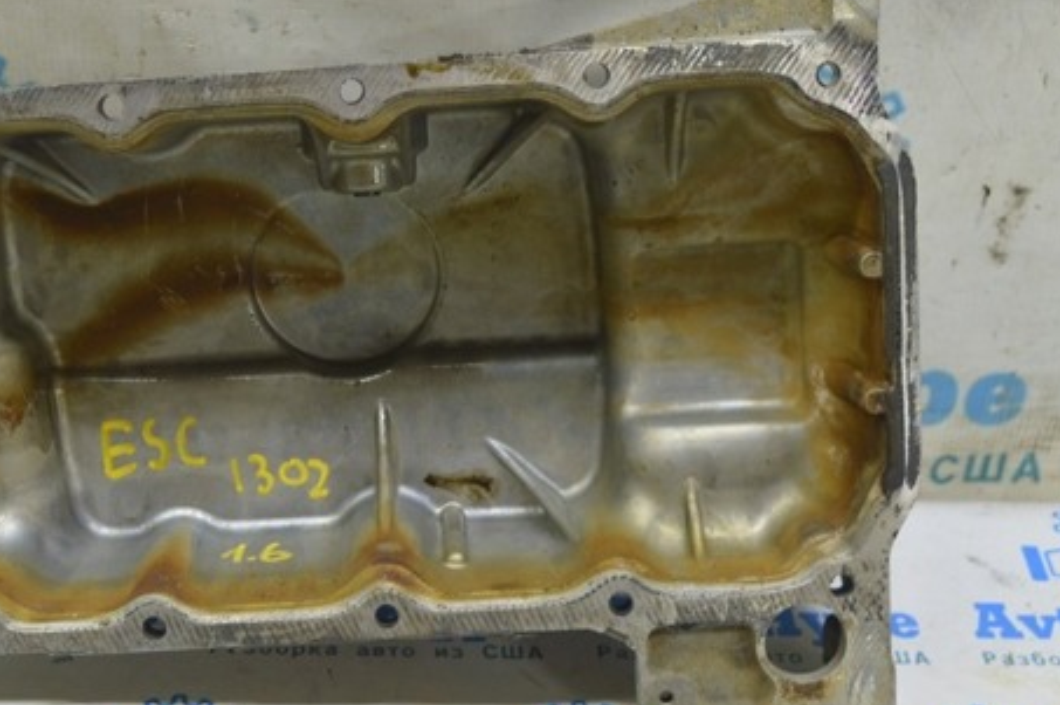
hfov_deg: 30.4
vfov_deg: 20.7
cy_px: 338
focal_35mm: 66
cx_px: 323
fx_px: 1933
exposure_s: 1/20
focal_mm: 31
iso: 400
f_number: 5.6
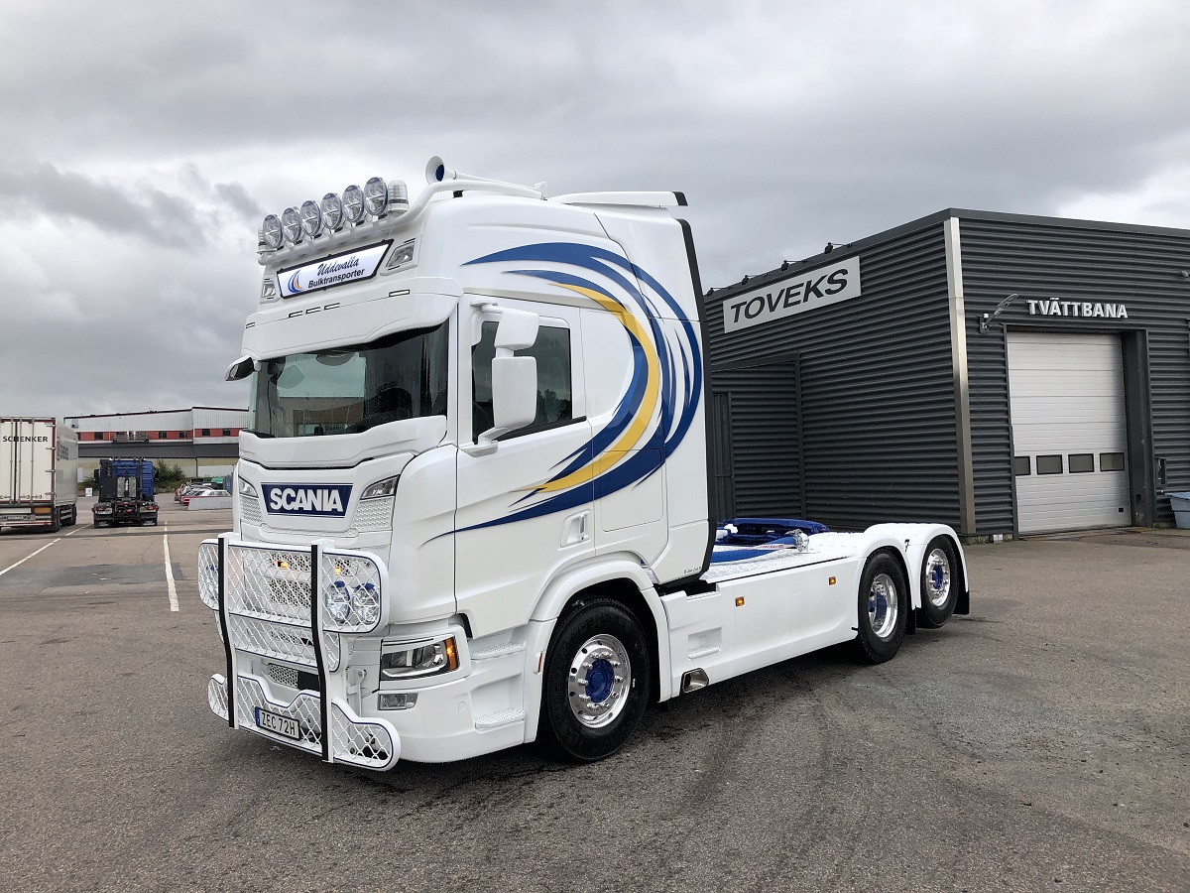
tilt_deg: +1.1
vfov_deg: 49.7
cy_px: 446
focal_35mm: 28
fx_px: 963
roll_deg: +2.0
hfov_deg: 63.4
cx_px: 595
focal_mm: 3.99
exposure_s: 1/329
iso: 20
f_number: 1.8
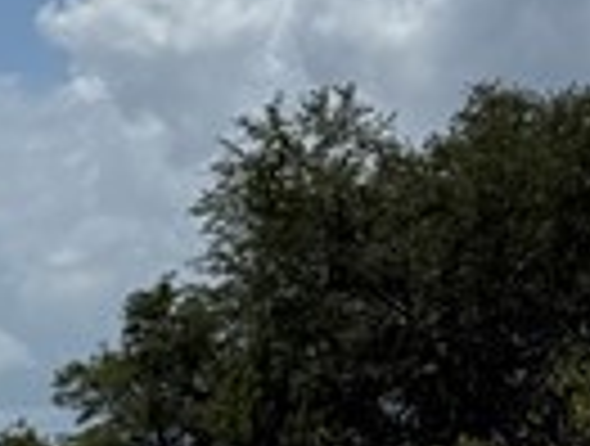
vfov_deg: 8.0
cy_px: 396
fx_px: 3196
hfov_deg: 8.4
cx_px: -1342
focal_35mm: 187
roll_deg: -0.5
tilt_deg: +2.6
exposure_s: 1/10309
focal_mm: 6.76
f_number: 1.78
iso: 80
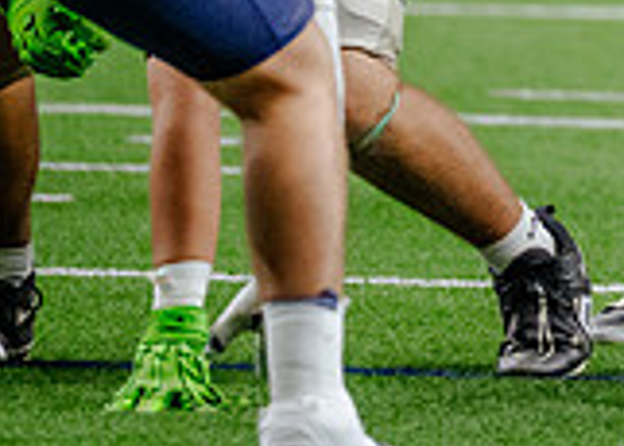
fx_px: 14603
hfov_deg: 2.4
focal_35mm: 824
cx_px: 937
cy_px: -362
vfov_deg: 1.7
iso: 3200
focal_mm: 200
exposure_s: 1/1250
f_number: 2.8
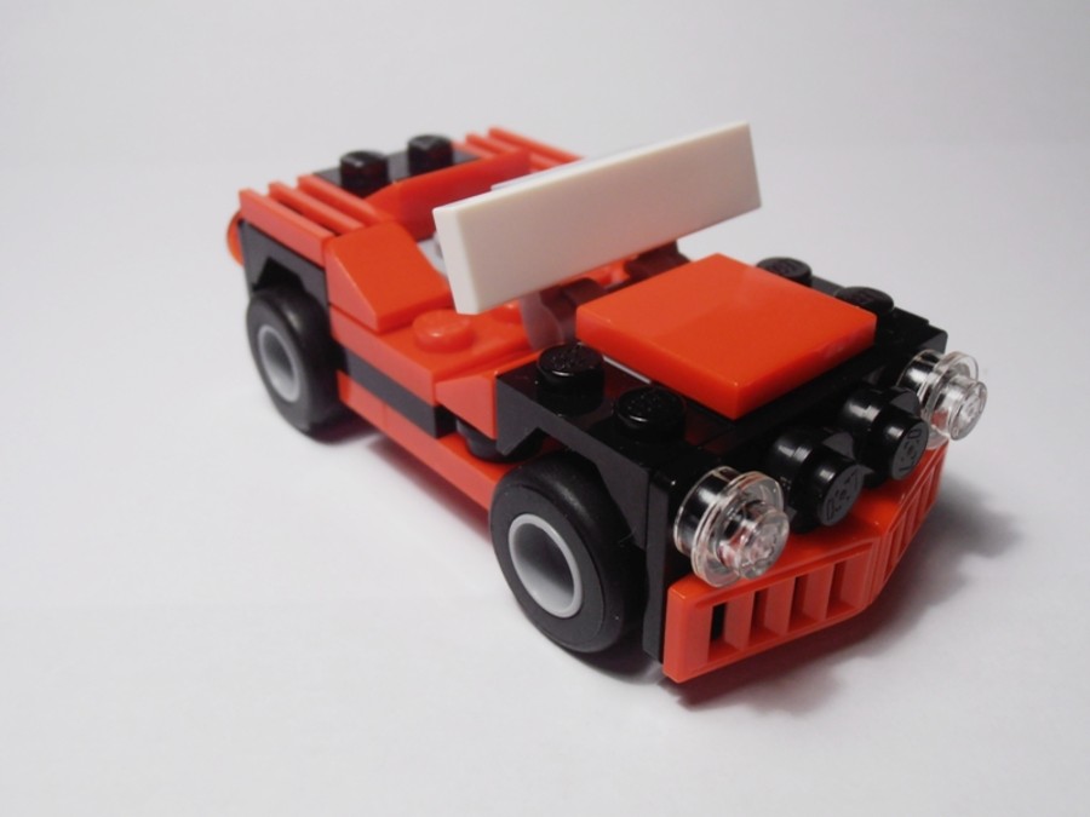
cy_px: 408
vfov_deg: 38.7
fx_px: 1165
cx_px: 545
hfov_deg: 50.1
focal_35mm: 37
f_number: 3.9
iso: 80
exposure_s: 1/80
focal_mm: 6.61
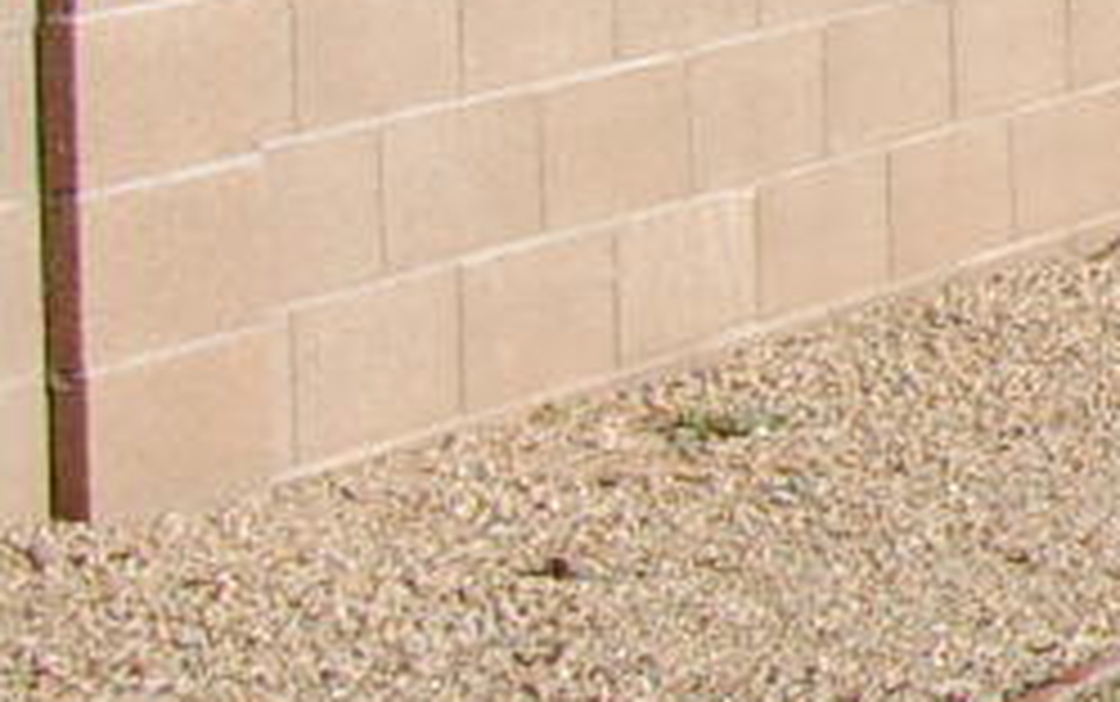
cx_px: 4210
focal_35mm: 214
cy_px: -603
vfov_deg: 6.0
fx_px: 6536
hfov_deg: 7.5
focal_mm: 18
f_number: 7.1
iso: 100
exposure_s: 1/200
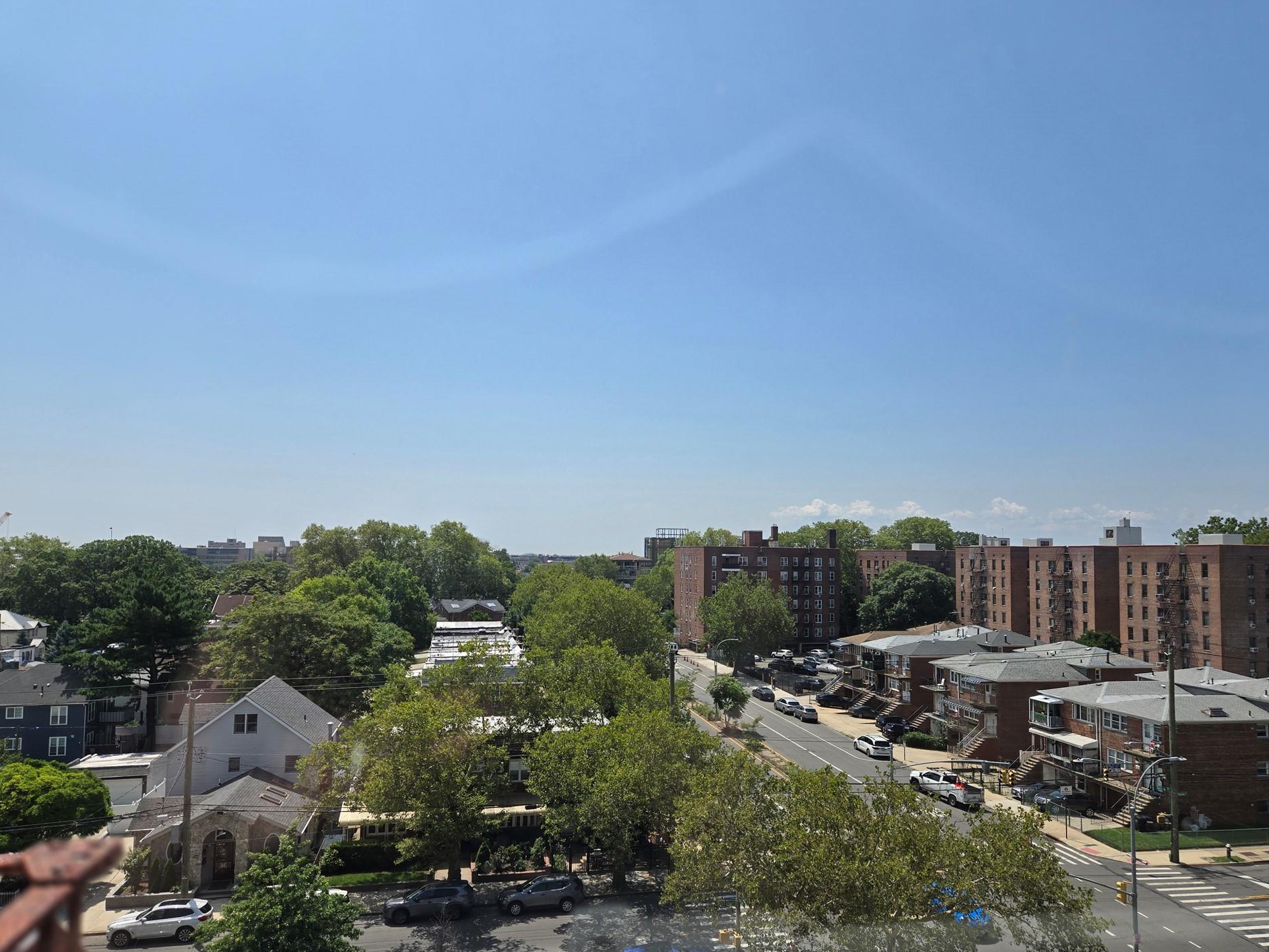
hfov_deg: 69.4
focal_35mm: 25
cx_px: 649
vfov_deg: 54.9
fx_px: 916
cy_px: 499
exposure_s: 1/2752
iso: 25
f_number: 1.8
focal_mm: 5.4
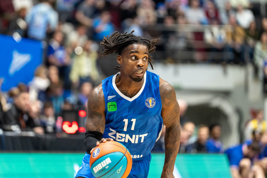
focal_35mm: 232
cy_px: 76
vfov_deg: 5.9
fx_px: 1718
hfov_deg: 8.9
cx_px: 120
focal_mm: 200
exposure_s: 1/1000
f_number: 2.8
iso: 4000
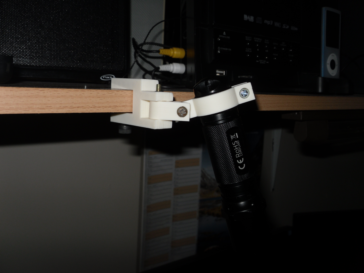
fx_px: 473
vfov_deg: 32.2
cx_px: 182
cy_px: 136
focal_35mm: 45
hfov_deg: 42.1
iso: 80
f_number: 8.2
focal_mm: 6.3
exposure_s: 1/45
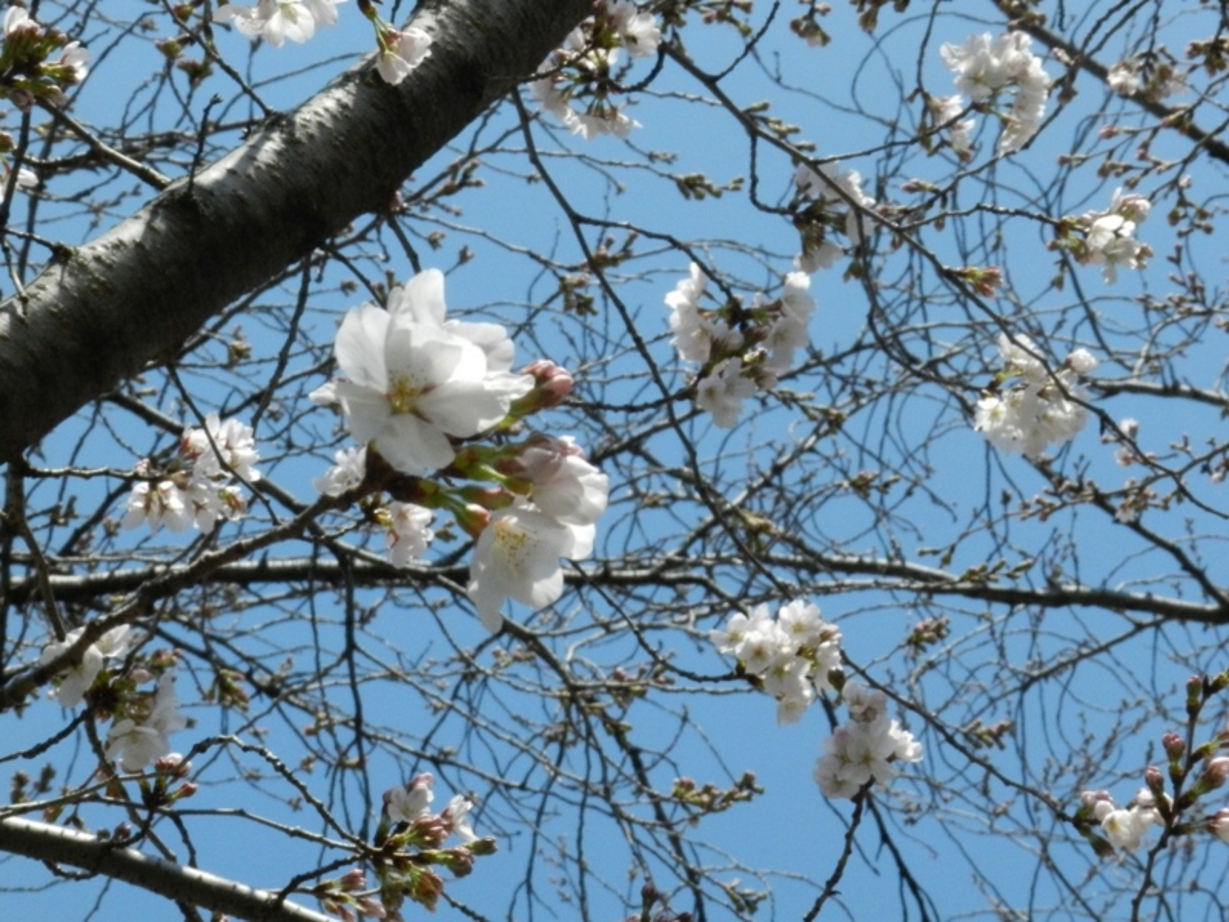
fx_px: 4083
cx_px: 614
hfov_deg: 17.1
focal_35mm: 115
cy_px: 461
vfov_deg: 12.9
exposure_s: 1/1250
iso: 800
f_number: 8
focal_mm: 20.5
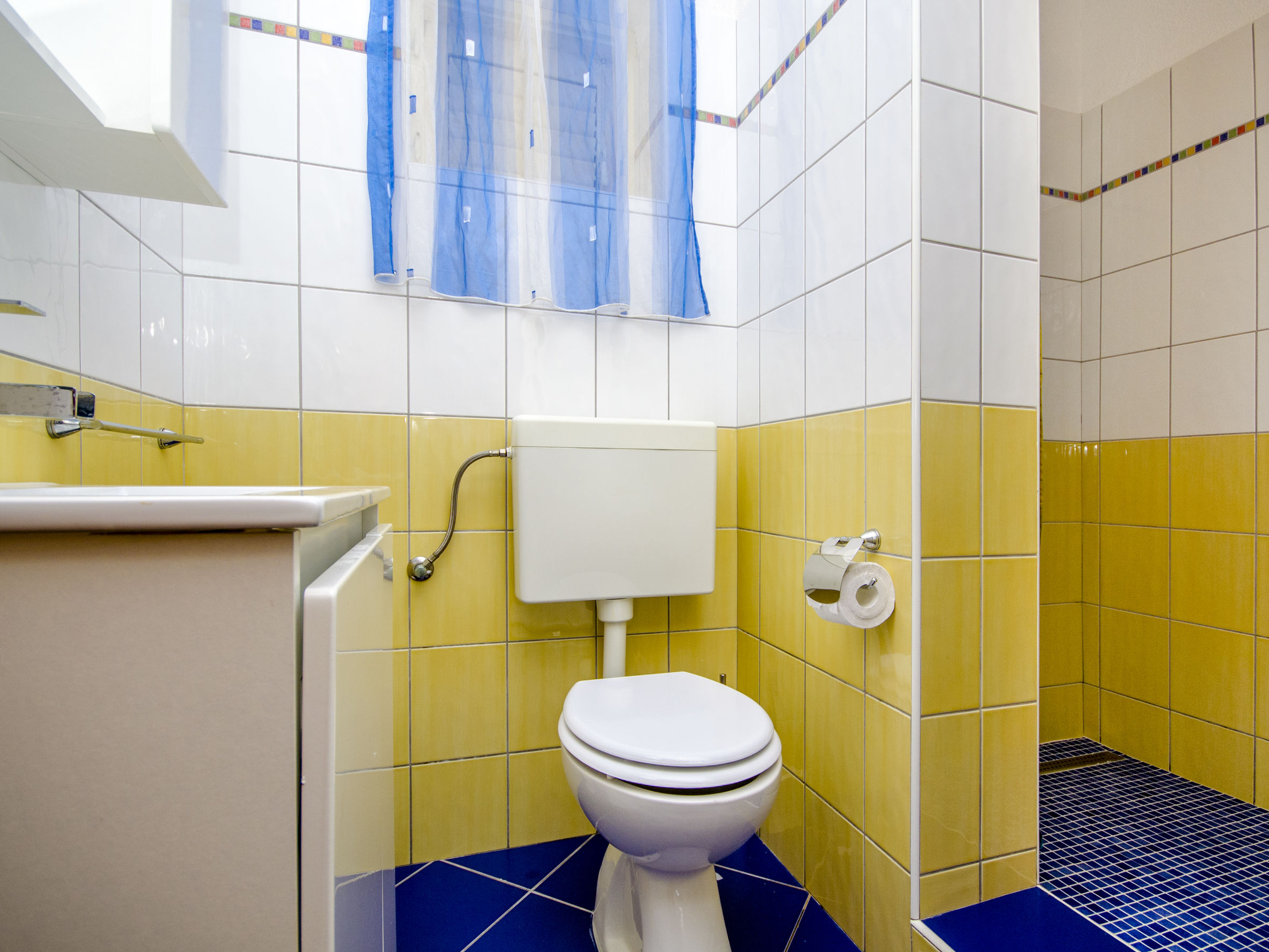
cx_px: 665
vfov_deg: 74.7
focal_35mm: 17
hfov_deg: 91.0
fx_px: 623
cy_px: 476
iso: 320
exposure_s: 1/80
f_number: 7.1
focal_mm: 10
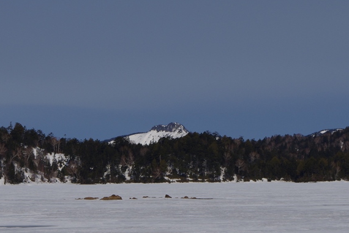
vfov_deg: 7.7
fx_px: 1716
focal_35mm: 177
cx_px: 155
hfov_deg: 11.6
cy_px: 195
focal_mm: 55
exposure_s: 1/250
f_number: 14
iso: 100
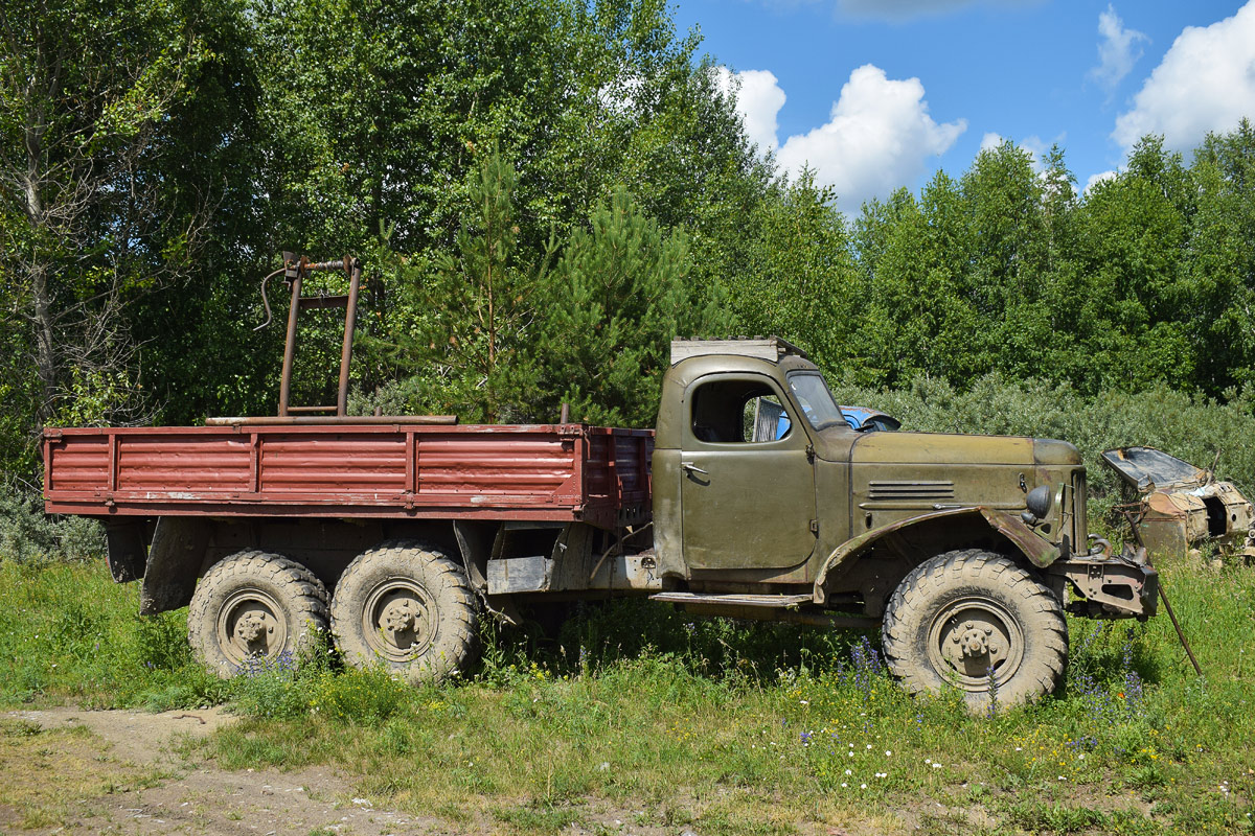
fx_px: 1255
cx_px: 628
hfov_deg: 53.1
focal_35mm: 36
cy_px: 418
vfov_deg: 36.9
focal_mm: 24
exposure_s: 1/1000
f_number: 6.3
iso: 200
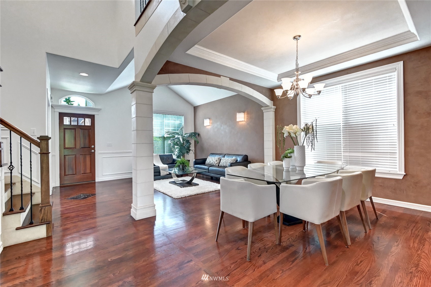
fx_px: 180
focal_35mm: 15
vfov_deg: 77.3
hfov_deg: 100.4
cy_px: 144
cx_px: 216
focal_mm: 10
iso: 2000
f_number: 11
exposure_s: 1/4
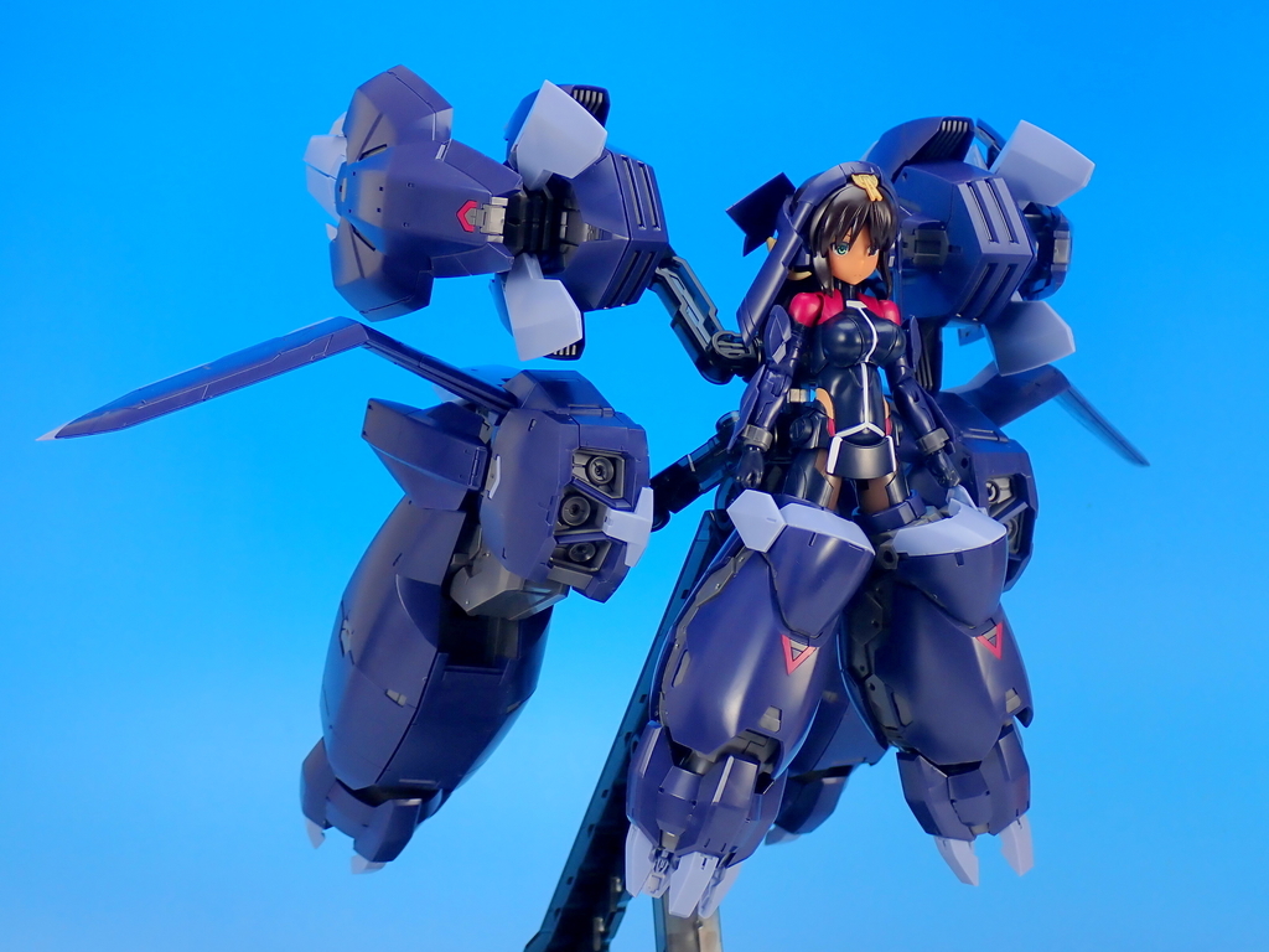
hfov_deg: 38.2
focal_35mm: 50
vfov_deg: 29.1
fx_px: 1833
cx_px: 634
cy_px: 476
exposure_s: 1/20
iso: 100
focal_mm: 9.01
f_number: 3.2
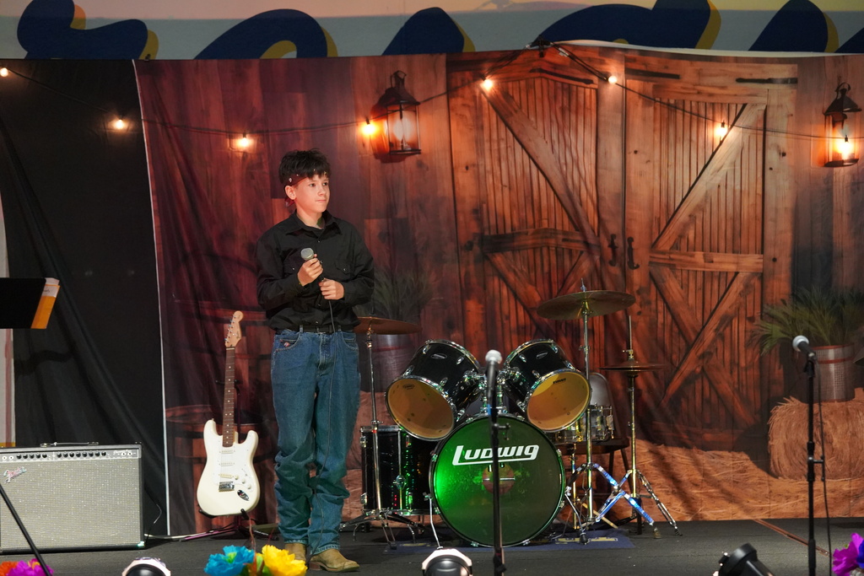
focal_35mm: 119
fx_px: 2856
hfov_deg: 17.2
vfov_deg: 11.5
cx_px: 432
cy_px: 288
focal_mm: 119
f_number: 4
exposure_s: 1/160
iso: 10000
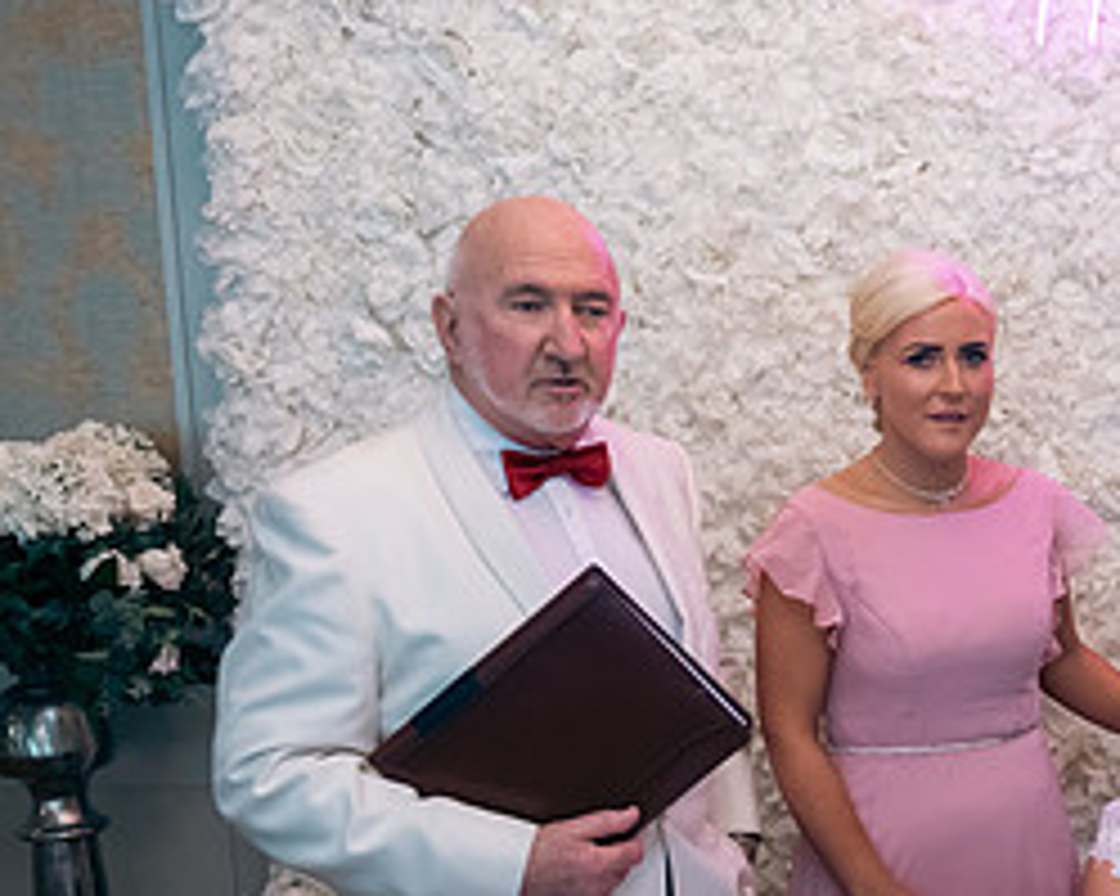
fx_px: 1955
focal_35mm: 59
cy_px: 606
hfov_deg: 28.7
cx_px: 1259
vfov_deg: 25.6
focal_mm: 27
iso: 640
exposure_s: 1/160
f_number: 3.5
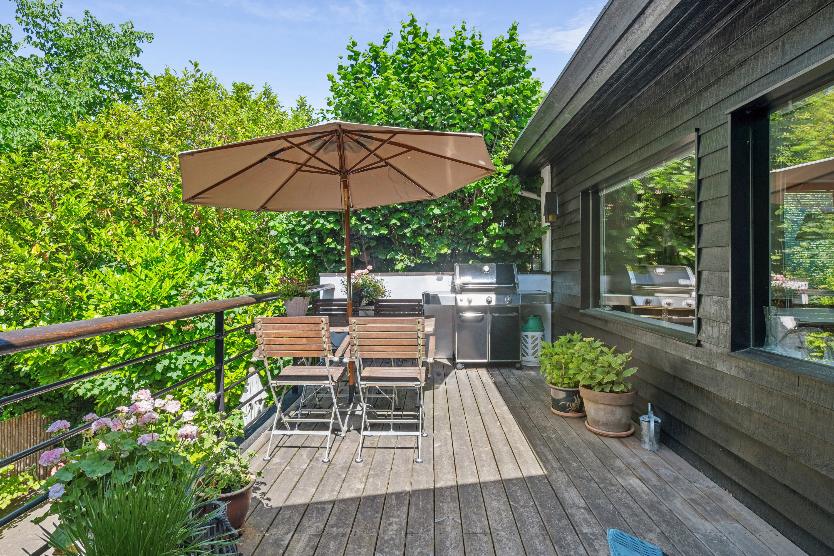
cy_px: 278
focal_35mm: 18
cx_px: 417
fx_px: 417
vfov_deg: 67.4
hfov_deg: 90.0
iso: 160
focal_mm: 18
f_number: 9
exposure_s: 1/40
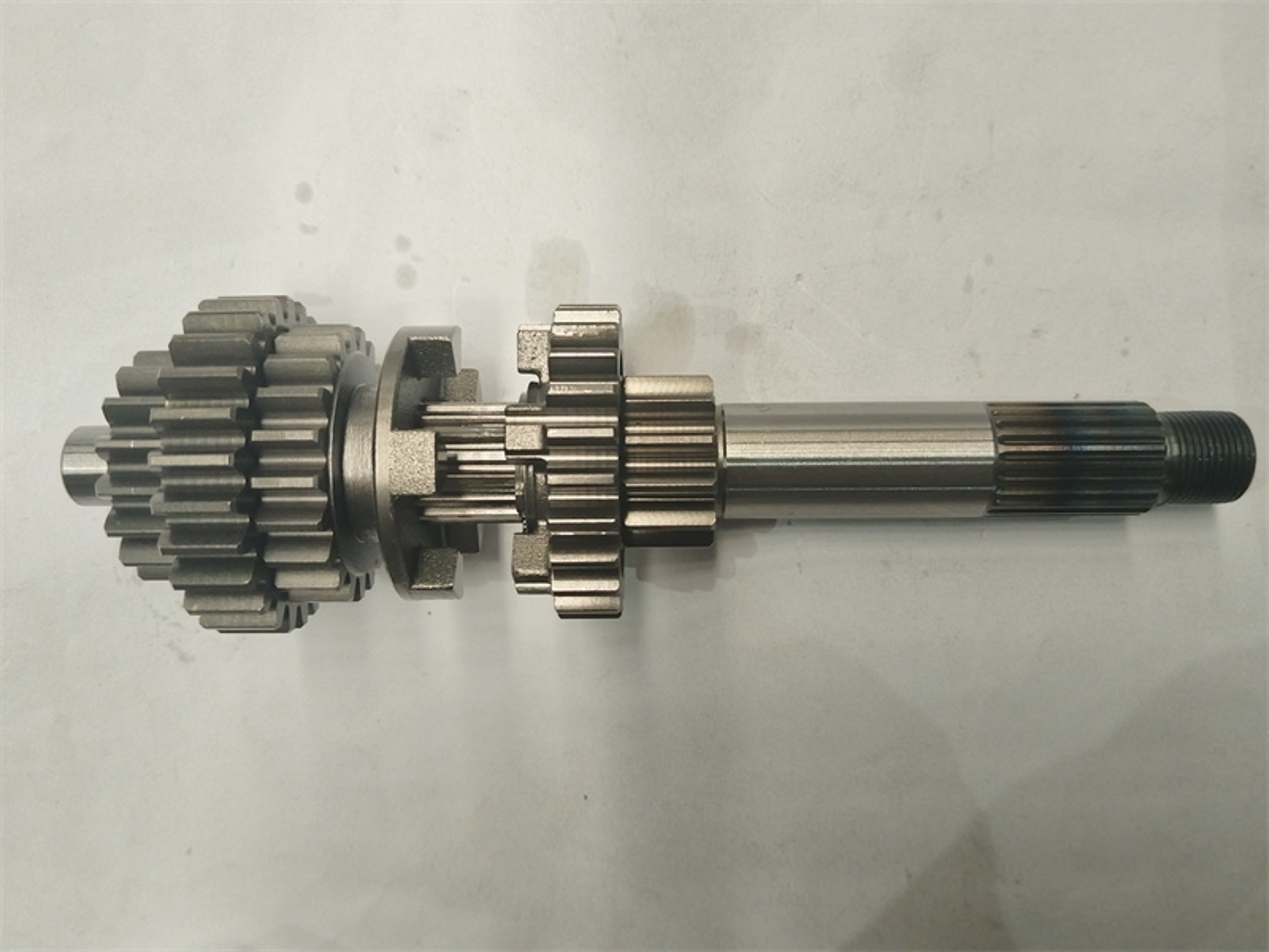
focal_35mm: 26
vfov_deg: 53.1
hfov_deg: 67.3
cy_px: 476
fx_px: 953
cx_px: 634
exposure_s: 1/100
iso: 2646
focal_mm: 4.95
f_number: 1.9
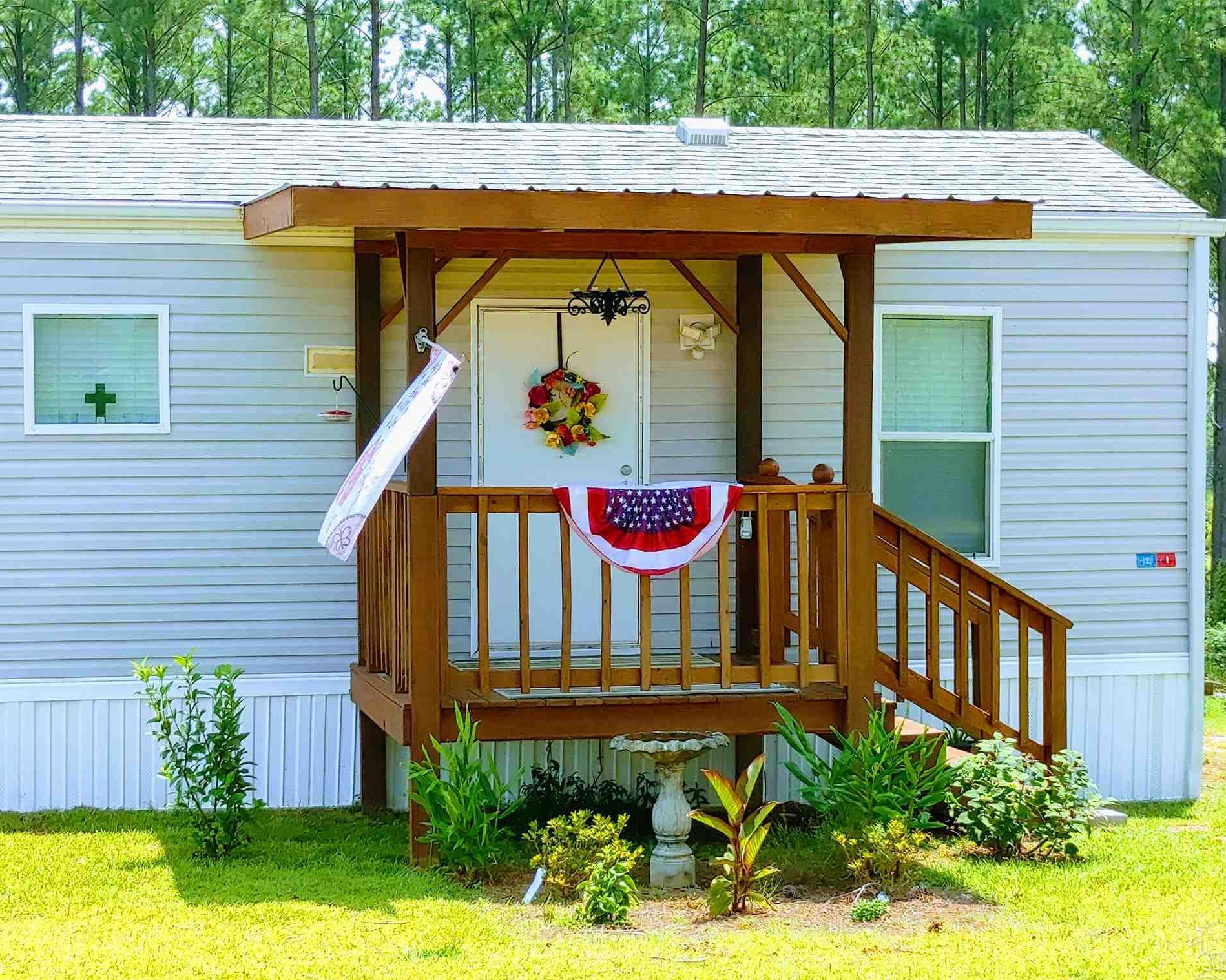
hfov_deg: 24.1
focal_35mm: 79
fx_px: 2866
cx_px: 644
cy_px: 495
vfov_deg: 19.4
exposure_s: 1/446
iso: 50
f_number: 1.8
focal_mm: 5.58
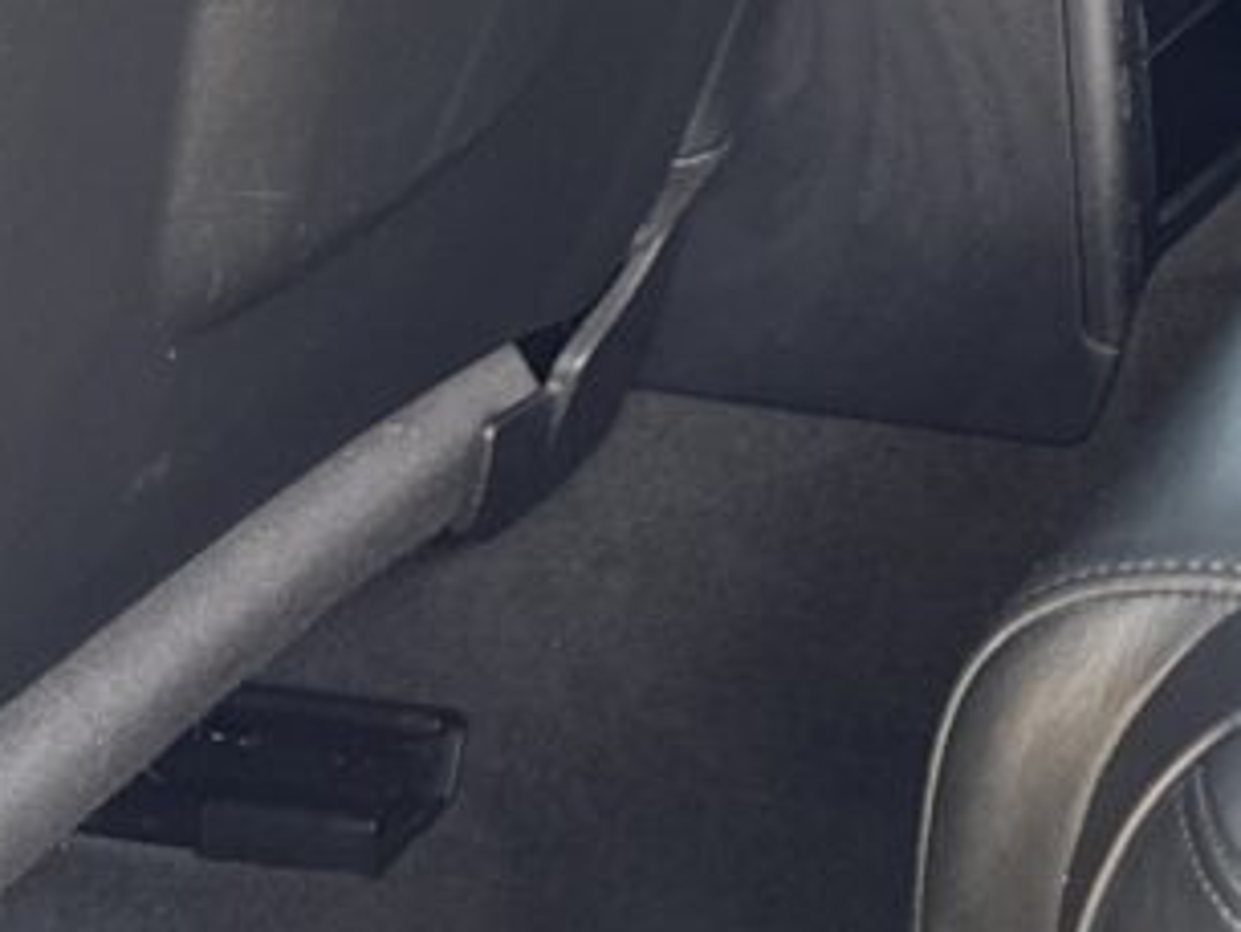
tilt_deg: -10.8
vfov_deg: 11.2
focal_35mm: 126
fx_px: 4519
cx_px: 2258
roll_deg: +0.4
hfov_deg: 13.9
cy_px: -590
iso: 100
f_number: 1.78
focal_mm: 6.76
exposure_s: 1/121
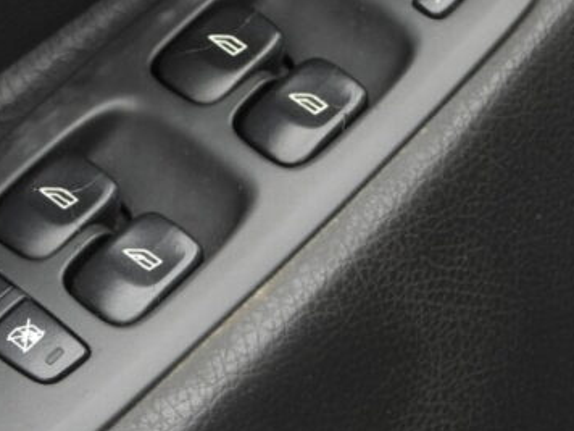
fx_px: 3482
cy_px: 134
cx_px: 205
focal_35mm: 210
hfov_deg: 9.4
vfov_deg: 7.1
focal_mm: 18.9
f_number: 4
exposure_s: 1/60
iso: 100
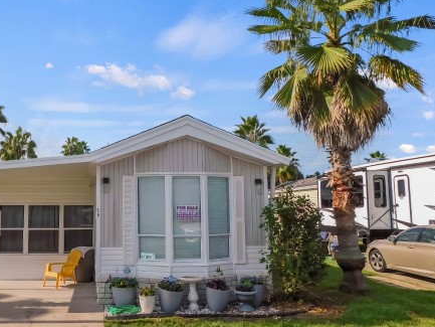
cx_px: 121
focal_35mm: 34
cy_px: 158
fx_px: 427
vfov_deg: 41.8
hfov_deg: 52.1
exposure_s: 1/500
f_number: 6
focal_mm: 4
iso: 125
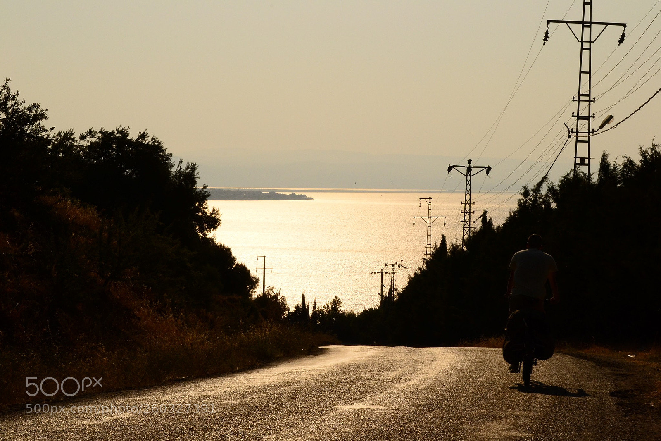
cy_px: 220
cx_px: 330
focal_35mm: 82
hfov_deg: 24.6
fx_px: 1515
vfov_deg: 16.6
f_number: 20
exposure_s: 1/1600
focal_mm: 55
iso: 800
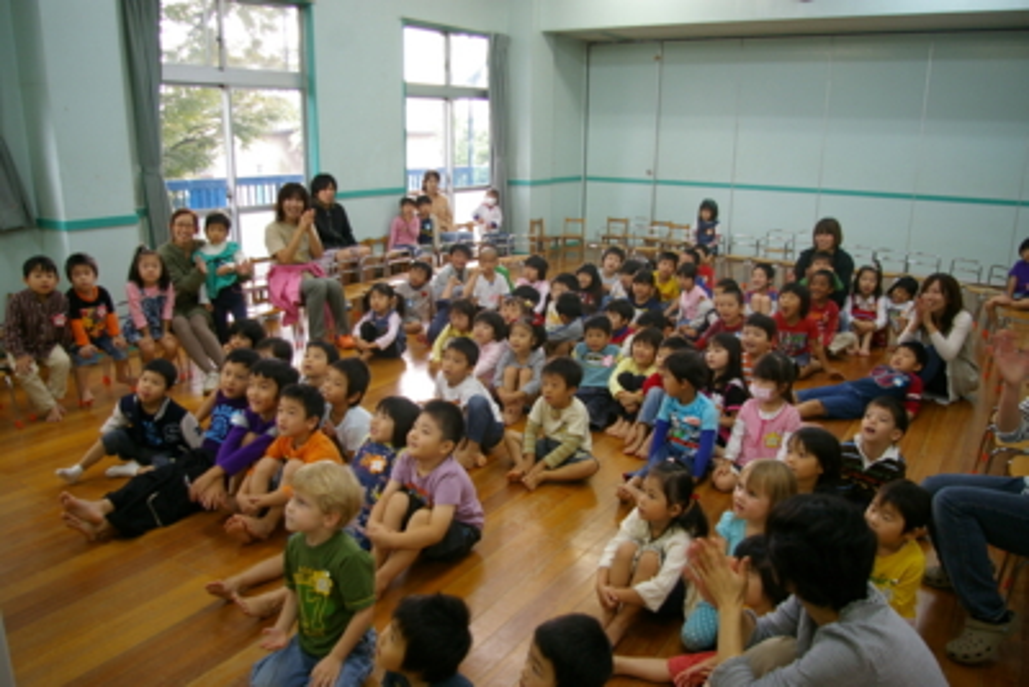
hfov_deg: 67.4
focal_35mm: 27
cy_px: 344
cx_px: 514
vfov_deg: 48.0
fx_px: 772
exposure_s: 1/30
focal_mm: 18
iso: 400
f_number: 3.5
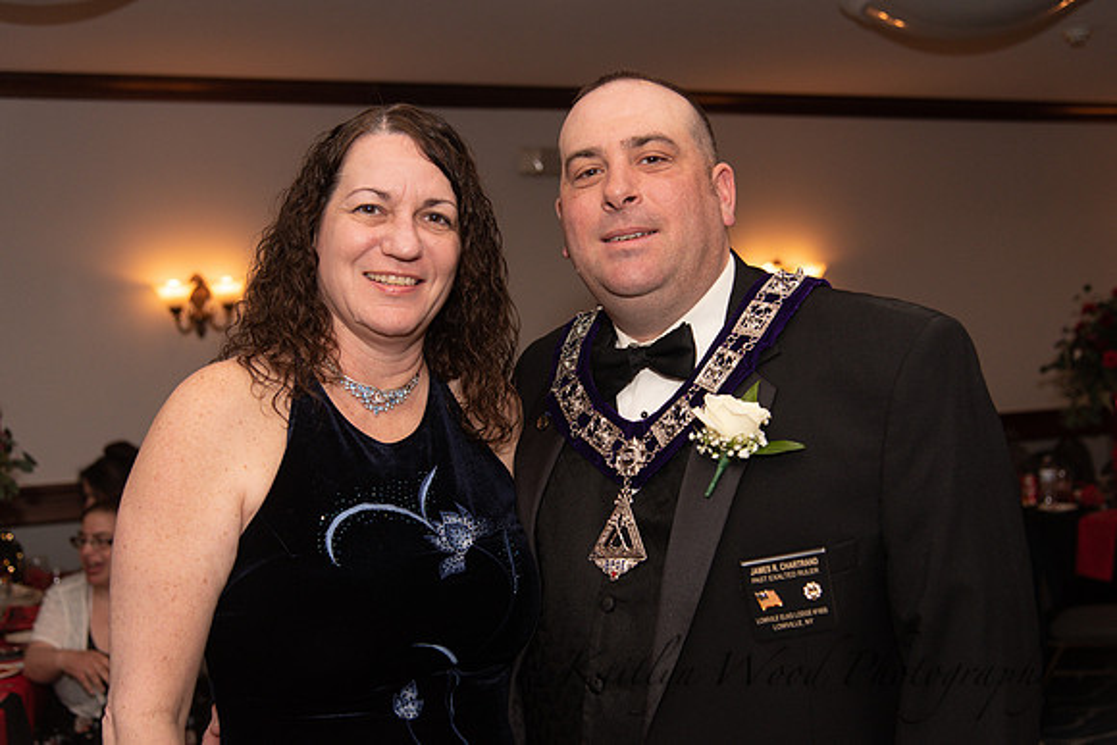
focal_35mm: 46
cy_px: 372
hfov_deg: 42.7
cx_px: 558
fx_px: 1428
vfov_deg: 29.3
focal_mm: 46
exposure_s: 1/200
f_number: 4
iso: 800
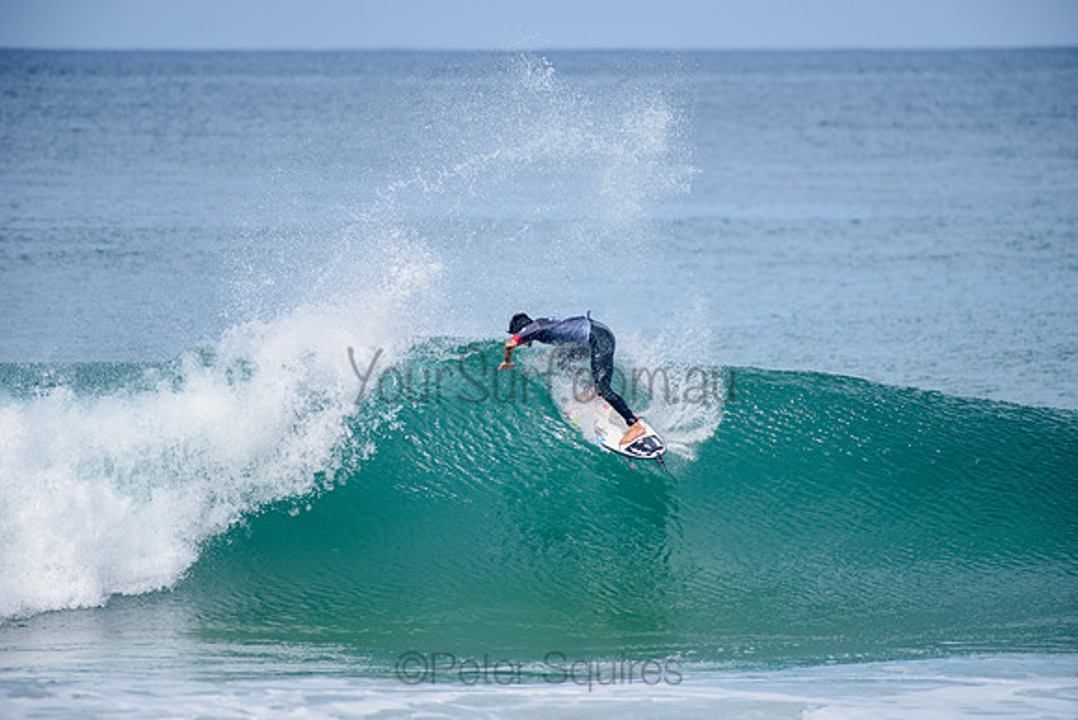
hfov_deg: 4.1
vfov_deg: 2.8
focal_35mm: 500
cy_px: 360
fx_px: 14975
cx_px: 539
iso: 250
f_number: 5.6
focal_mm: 500
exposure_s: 1/2000
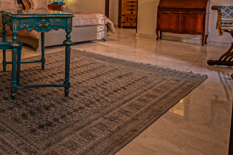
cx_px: 15
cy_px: 12
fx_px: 214
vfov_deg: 37.1
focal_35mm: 33
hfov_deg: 49.7
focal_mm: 10
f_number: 4
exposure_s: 1/60
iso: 2200
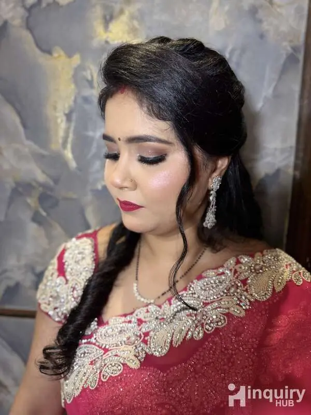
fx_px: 287
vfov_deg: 71.6
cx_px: 156
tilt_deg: -10.2
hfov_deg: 56.8
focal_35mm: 24
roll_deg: -1.5
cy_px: 208
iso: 100
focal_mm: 6.76
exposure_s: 1/100
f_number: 1.78
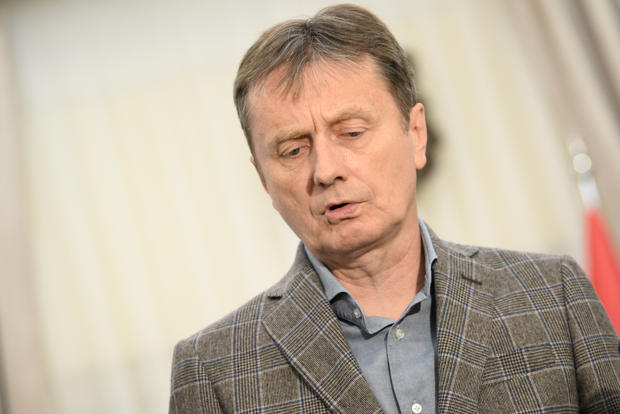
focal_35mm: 120
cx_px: 310
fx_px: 2067
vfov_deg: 11.4
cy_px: 207
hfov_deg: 17.1
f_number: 4
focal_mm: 120
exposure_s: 1/250
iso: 2500
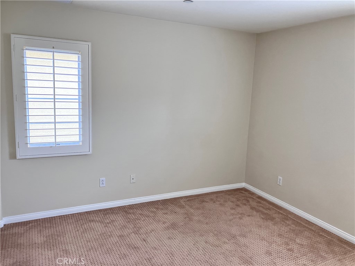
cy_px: 133
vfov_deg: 49.7
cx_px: 178
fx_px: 287
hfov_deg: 63.4
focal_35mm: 28
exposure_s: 1/60
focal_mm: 3.99
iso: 200
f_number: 1.8
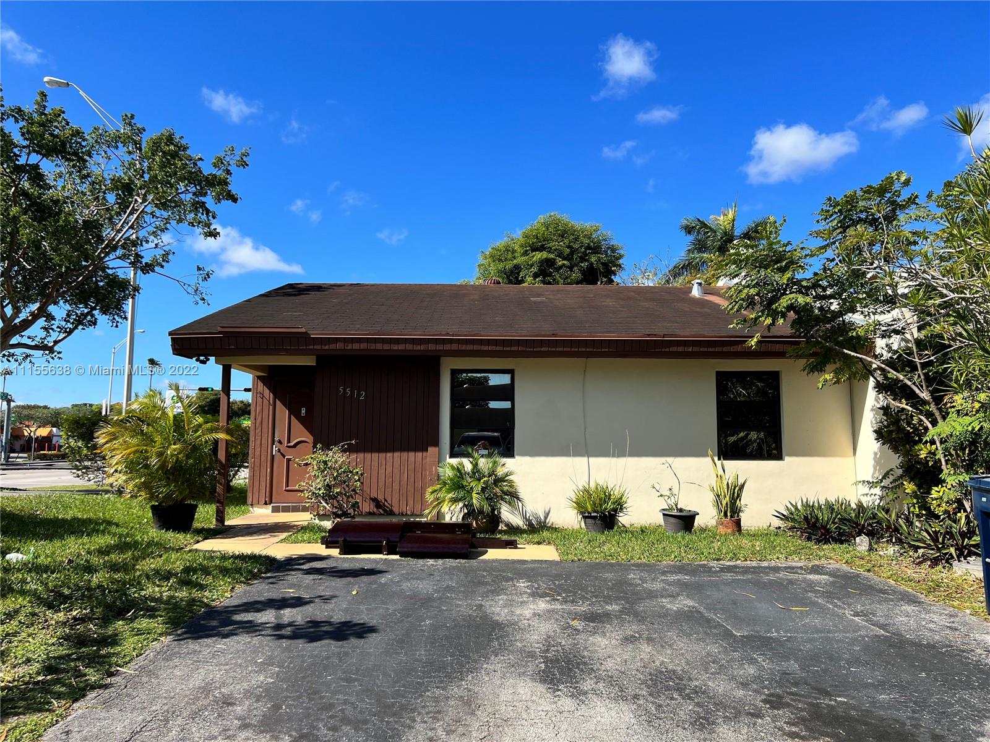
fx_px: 744
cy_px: 371
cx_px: 495
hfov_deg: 67.3
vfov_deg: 53.1
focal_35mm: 26
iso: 50
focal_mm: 5.7
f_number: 1.5
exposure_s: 1/3077
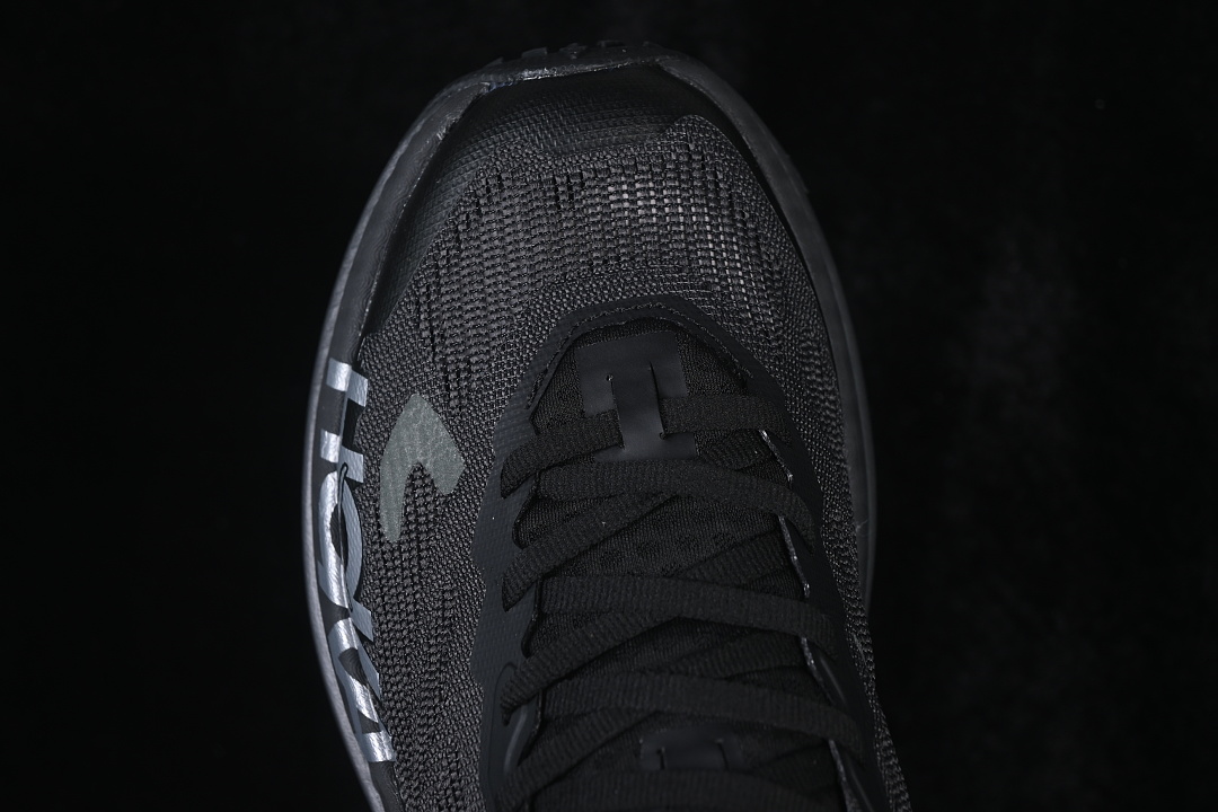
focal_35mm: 75
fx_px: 2537
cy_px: 406
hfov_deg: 27.0
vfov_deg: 18.2
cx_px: 609
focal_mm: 50
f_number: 6.3
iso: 160
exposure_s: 1/50
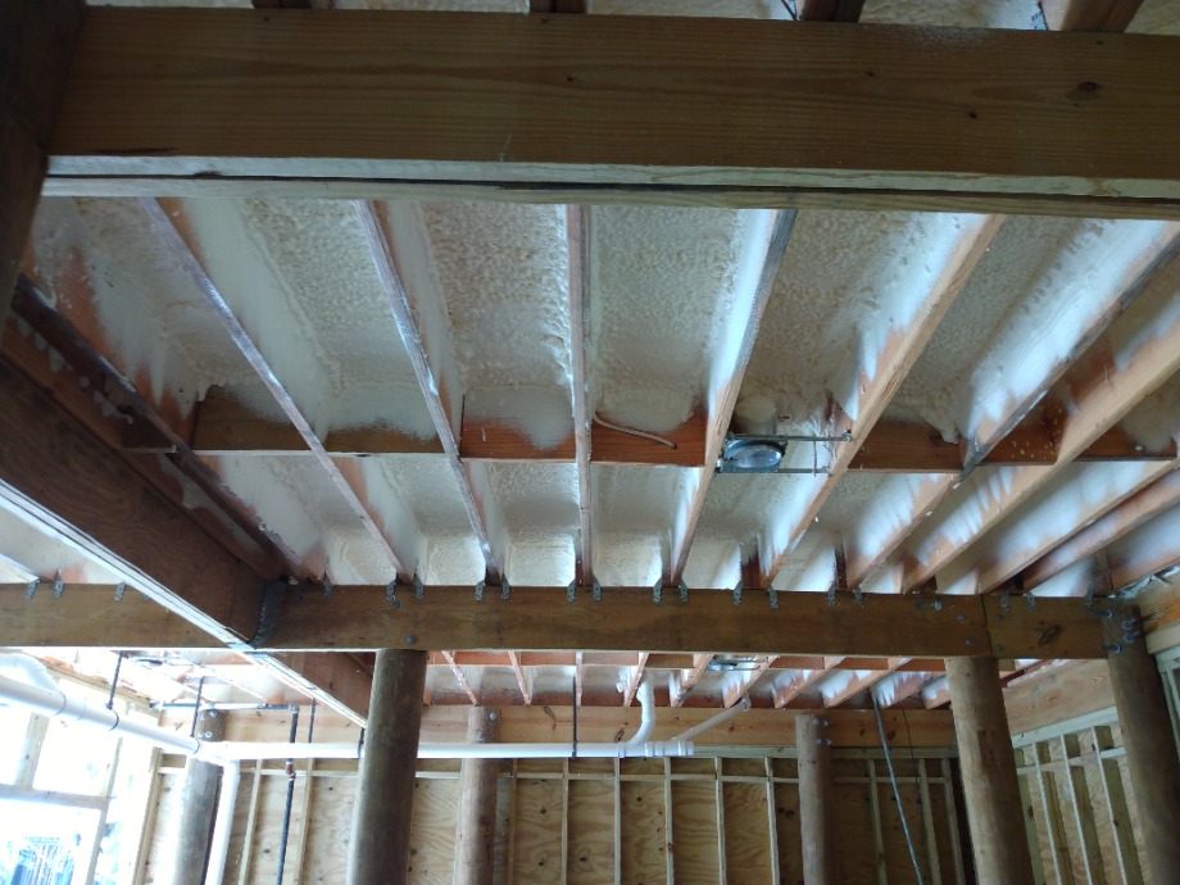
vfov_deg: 66.0
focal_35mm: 20
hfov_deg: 81.7
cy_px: 442
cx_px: 590
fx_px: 682
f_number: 2
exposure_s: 1/40
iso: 151
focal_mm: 3.54
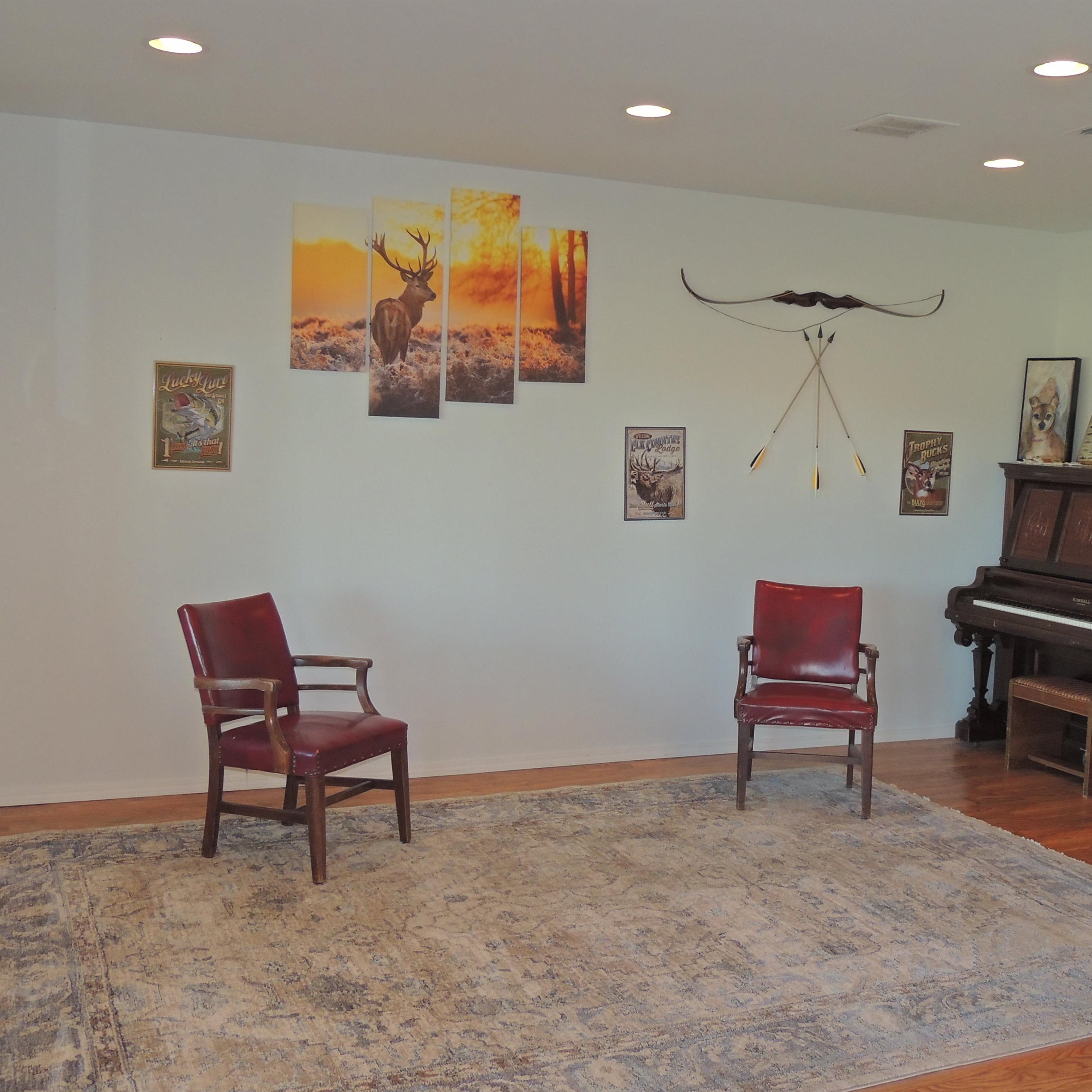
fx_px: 1392
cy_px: 546
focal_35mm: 39
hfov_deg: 42.7
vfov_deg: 42.8
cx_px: 623
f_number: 3.2
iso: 320
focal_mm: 5.8
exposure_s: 1/50
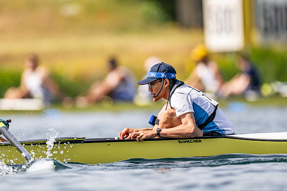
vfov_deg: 1.5
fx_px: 7236
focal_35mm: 908
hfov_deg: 2.3
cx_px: 144
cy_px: 96
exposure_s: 1/2500
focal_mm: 600
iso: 180
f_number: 4
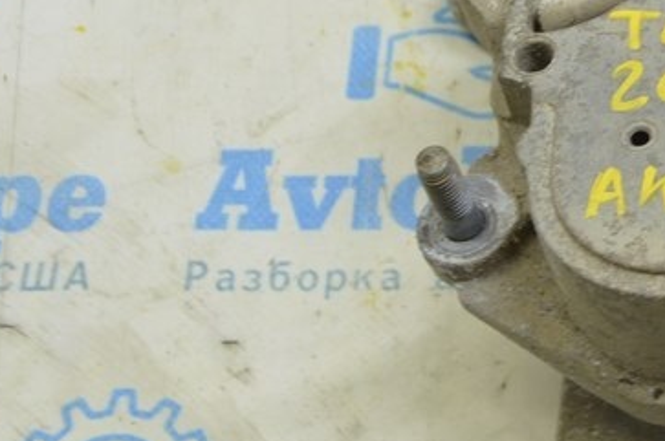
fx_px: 1797
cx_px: 793
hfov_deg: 19.7
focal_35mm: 97
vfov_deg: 13.9
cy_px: 52
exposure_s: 1/20
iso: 400
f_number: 5.6
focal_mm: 23
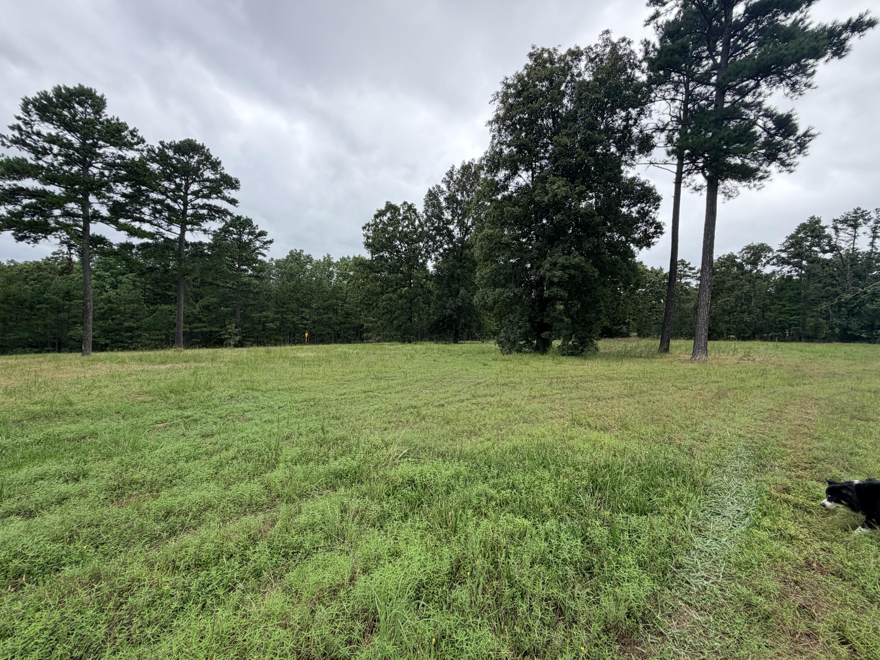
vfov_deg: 85.7
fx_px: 356
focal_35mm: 14
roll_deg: -3.2
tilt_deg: -1.0
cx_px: 440
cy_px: 330
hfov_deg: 102.1
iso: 40
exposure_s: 1/638
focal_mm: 2.22
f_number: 2.2
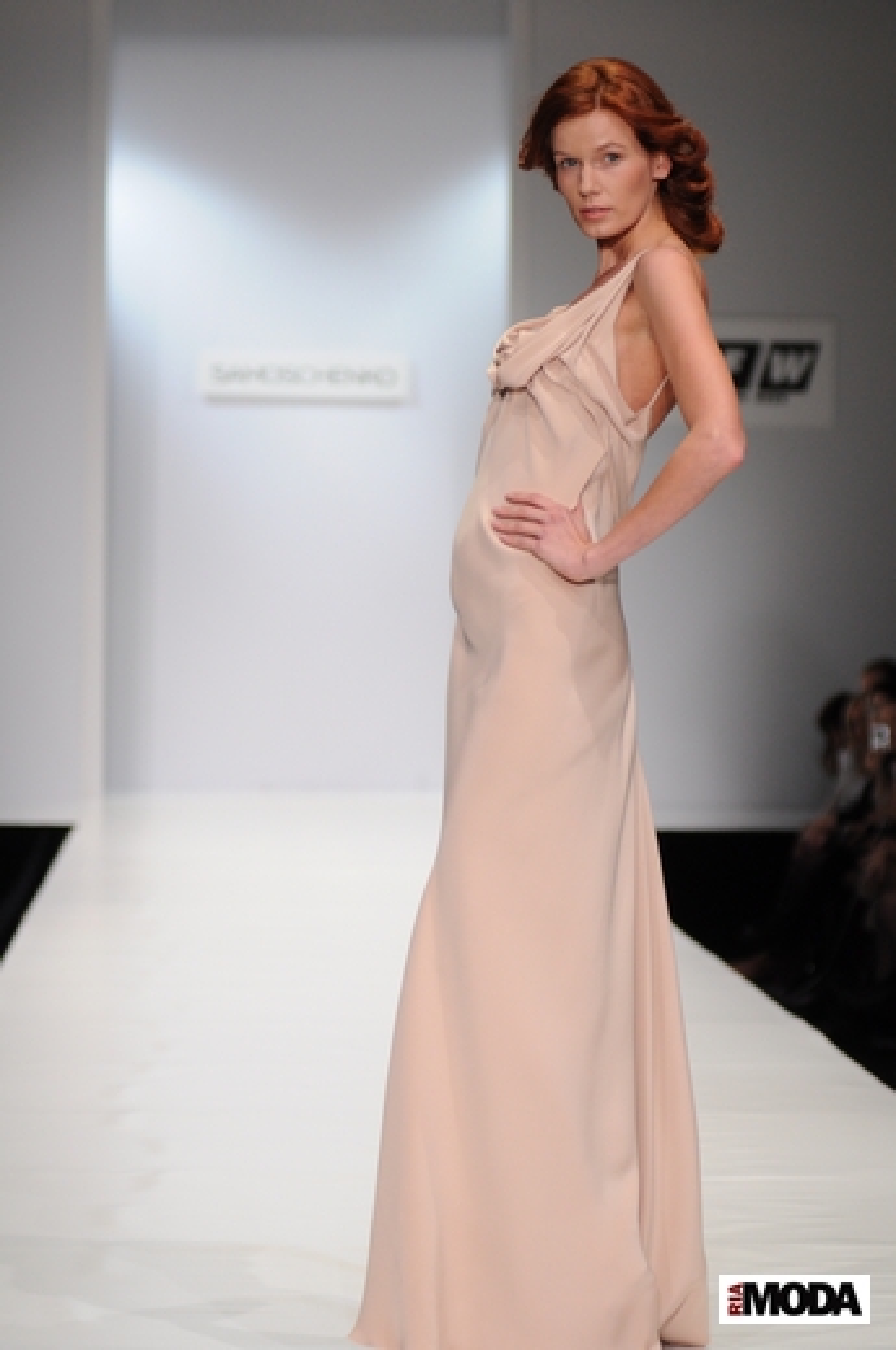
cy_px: 675
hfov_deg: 11.4
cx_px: 448
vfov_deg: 17.1
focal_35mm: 120
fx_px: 4495
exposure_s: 1/250
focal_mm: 80
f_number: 3.2
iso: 800
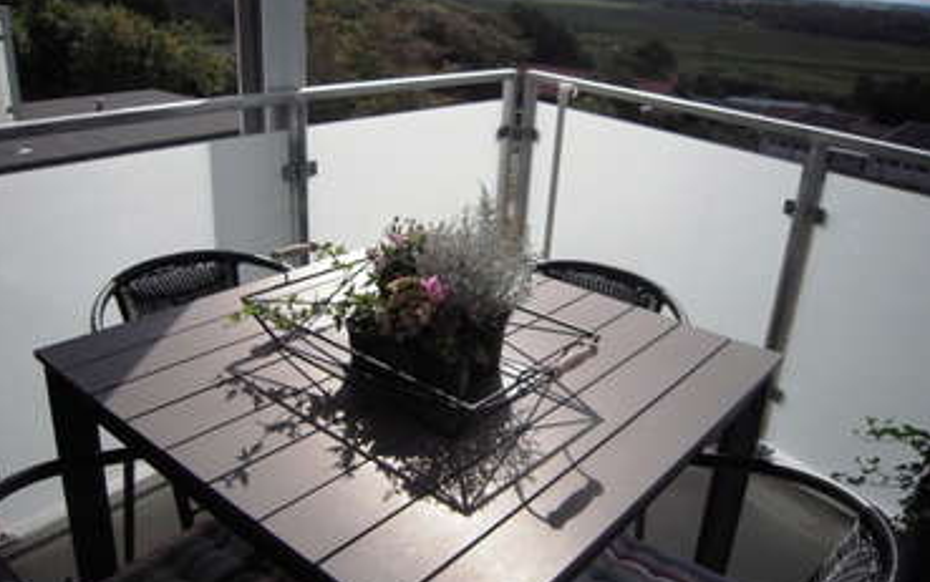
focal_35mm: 30
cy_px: 285
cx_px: 462
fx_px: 761
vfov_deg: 41.9
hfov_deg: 62.9
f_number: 5.4
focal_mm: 5
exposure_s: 1/800
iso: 100
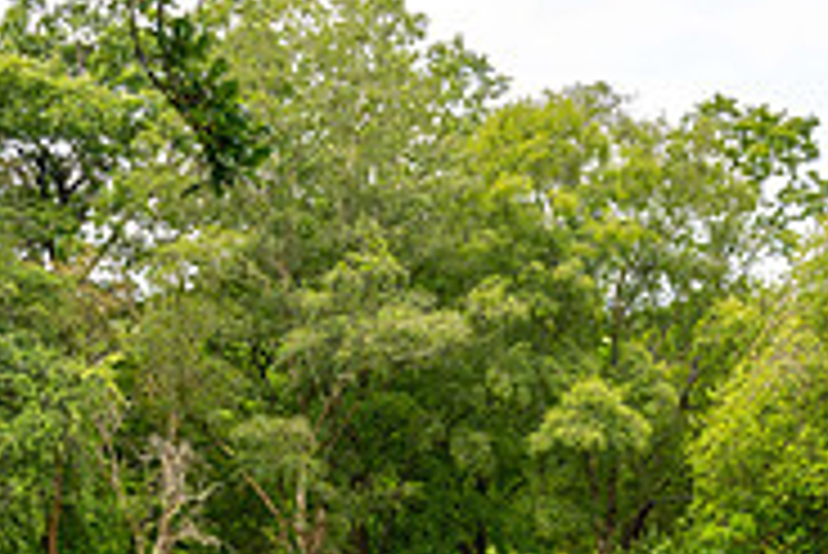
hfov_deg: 21.9
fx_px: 2141
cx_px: 472
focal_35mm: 93
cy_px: 986
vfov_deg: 13.3
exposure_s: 1/200
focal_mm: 38
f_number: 7.1
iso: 200
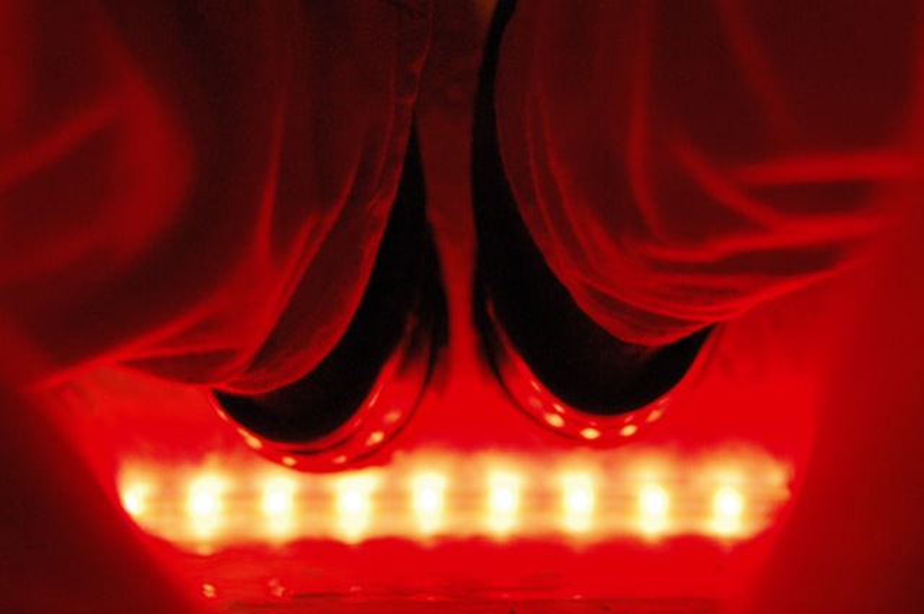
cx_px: 462
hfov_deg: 37.9
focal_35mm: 52
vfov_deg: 25.7
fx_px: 1346
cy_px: 307
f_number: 2.5
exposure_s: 1/25
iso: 1600
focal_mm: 35
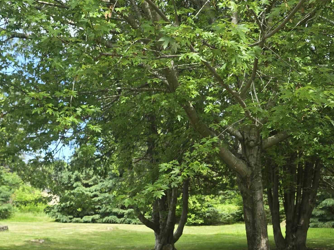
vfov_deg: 29.0
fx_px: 463
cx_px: 203
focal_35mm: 48
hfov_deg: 39.5
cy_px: 226
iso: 16
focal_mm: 6.3
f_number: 1.7
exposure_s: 1/180
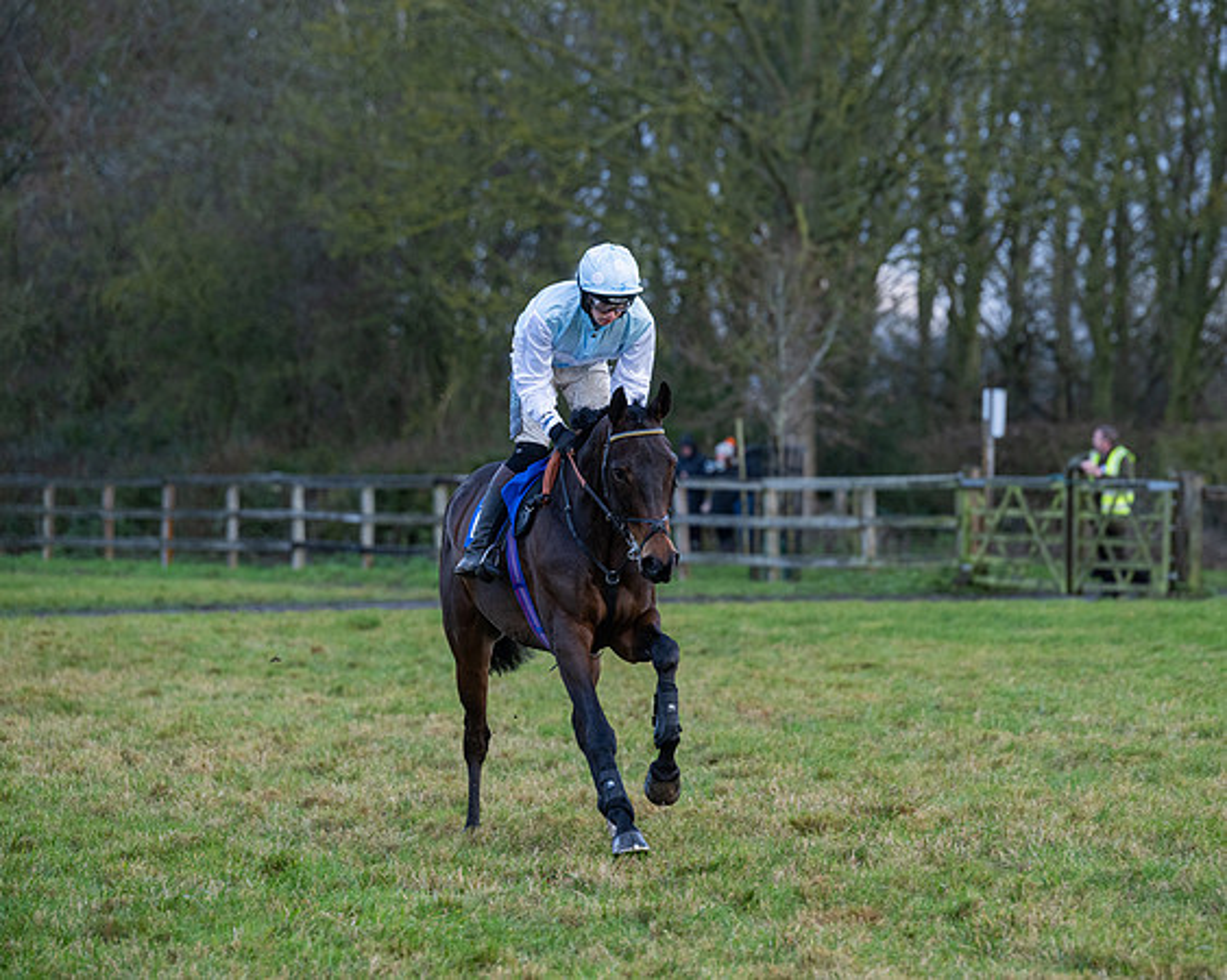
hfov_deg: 10.7
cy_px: 490
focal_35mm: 180
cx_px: 635
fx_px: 6541
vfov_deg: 8.6
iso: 800
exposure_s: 1/500
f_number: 4
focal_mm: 160
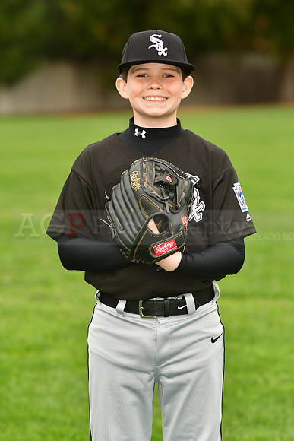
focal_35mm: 210
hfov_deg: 6.5
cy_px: 220
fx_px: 2571
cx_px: 147
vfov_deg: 9.8
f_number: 4
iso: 320
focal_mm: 140
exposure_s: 1/1000
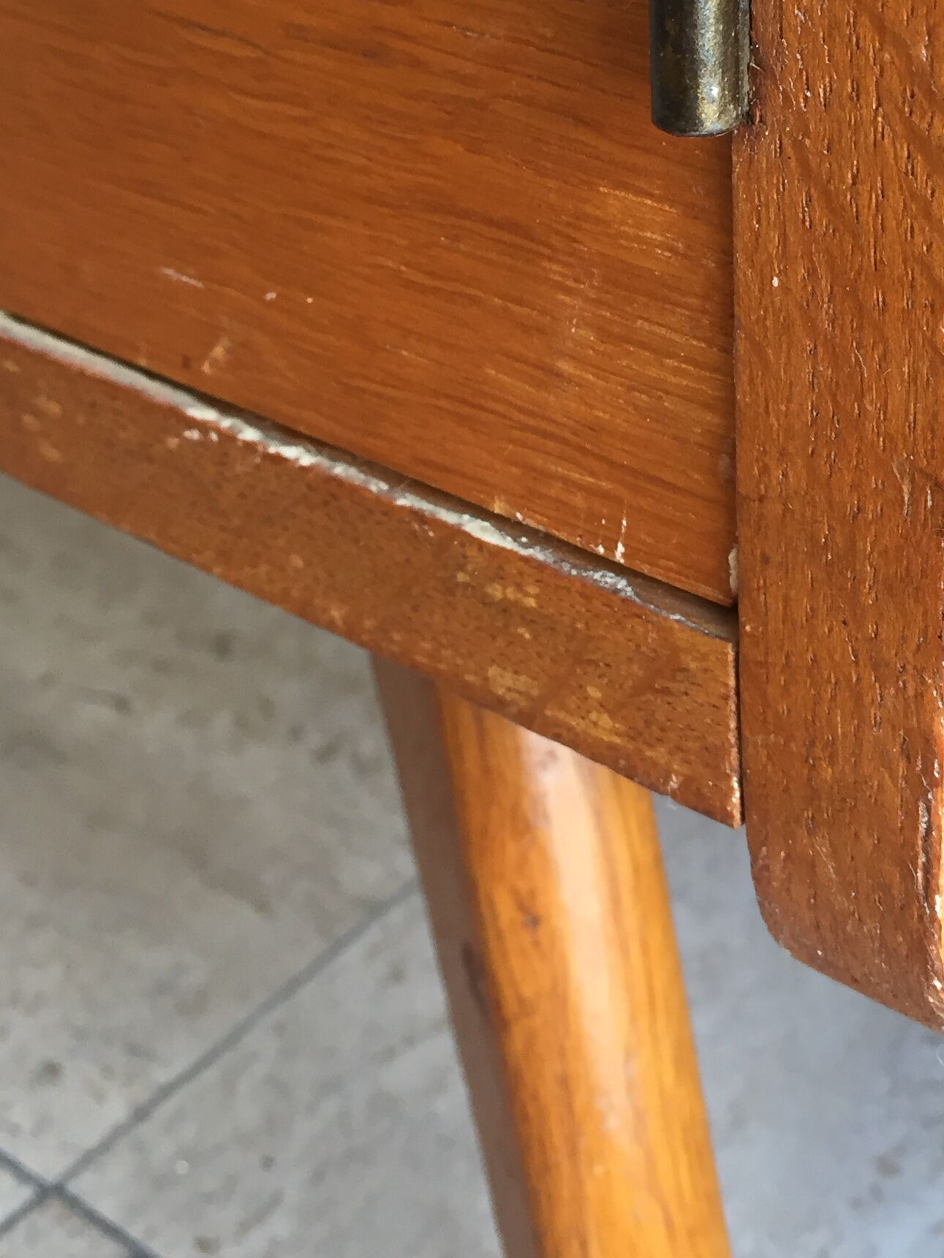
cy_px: 405
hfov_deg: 26.2
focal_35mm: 55
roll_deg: +0.8
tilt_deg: -29.1
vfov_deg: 34.6
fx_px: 2000
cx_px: 708
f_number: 2.2
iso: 32
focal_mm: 4.15
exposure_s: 1/33
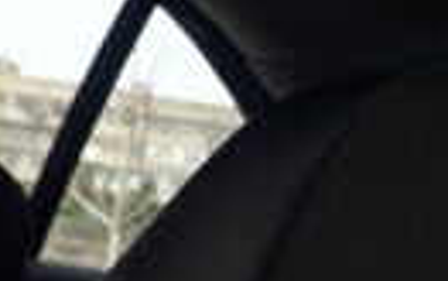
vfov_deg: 8.7
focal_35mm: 149
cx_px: -465
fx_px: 1820
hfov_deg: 12.3
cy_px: -36
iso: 40
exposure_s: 1/608
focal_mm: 3.7
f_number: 1.9
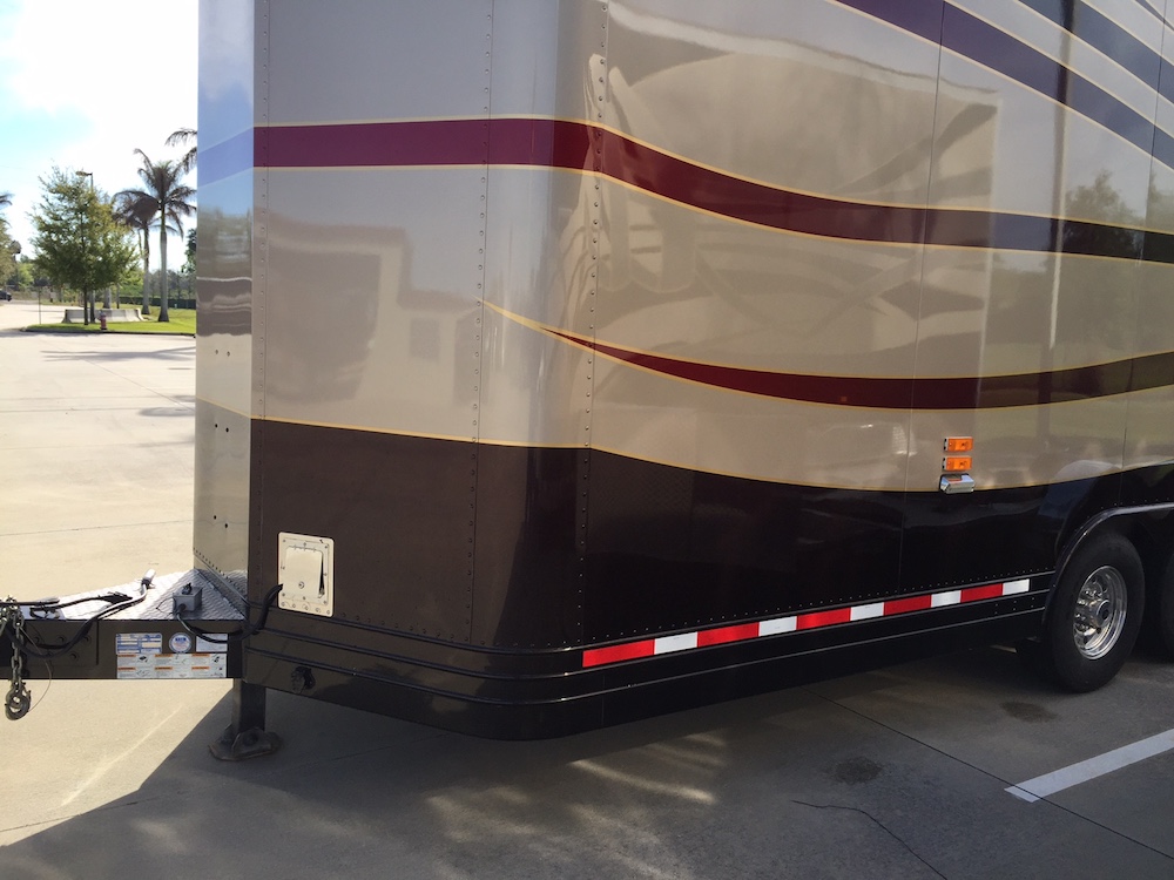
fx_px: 984
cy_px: 440
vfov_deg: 48.2
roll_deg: -3.1
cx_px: 587
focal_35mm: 29
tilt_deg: -5.7
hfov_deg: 61.7
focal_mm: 4.15
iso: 32
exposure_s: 1/1099
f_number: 2.2
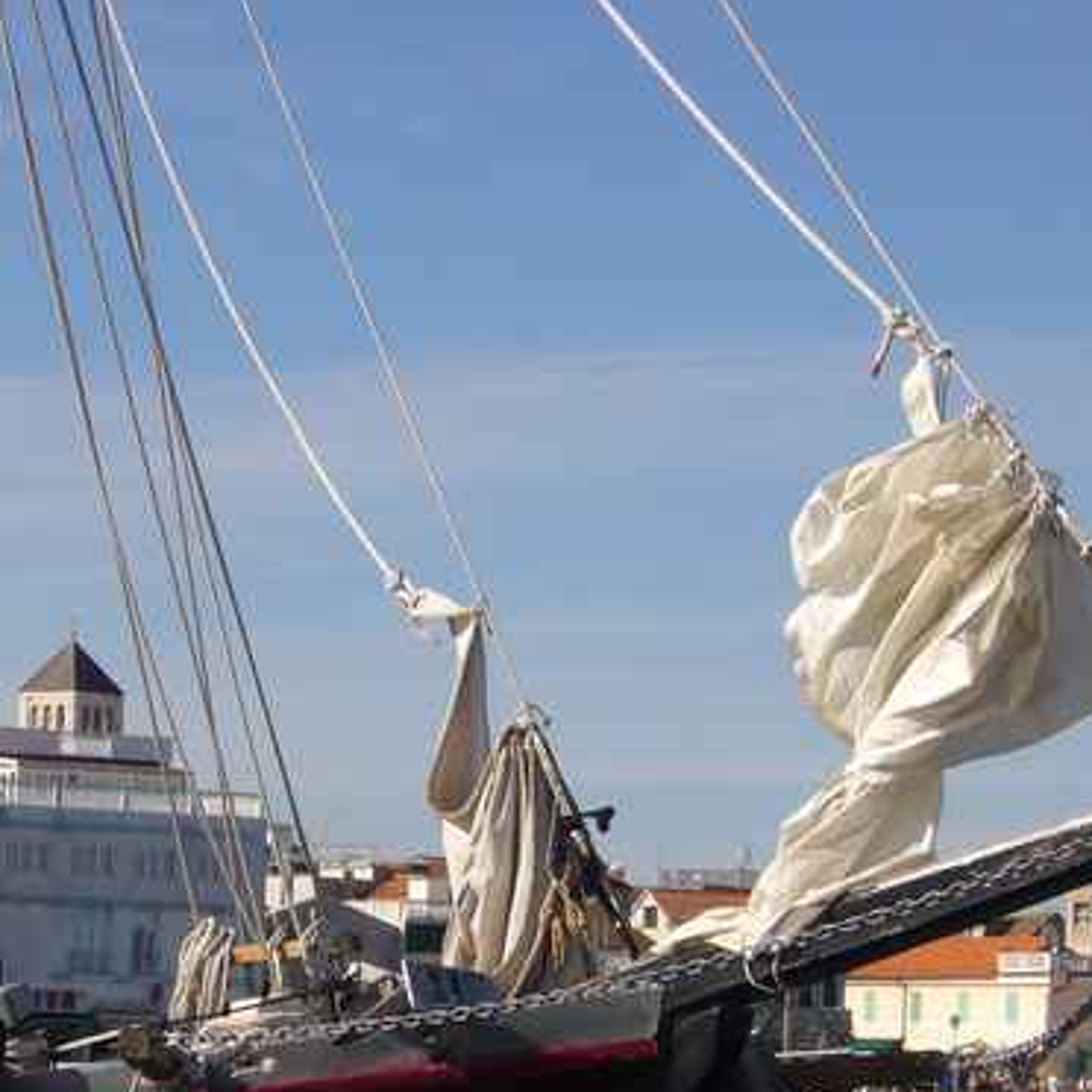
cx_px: 470
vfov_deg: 13.1
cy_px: 784
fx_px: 4747
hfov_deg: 13.1
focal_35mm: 133
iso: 80
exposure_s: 1/250
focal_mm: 11.5
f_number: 8
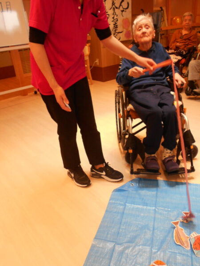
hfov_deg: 46.8
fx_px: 231
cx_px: 100
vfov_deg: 60.0
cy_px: 133
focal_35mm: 30
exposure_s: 1/30
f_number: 3.4
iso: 220
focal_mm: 5.1
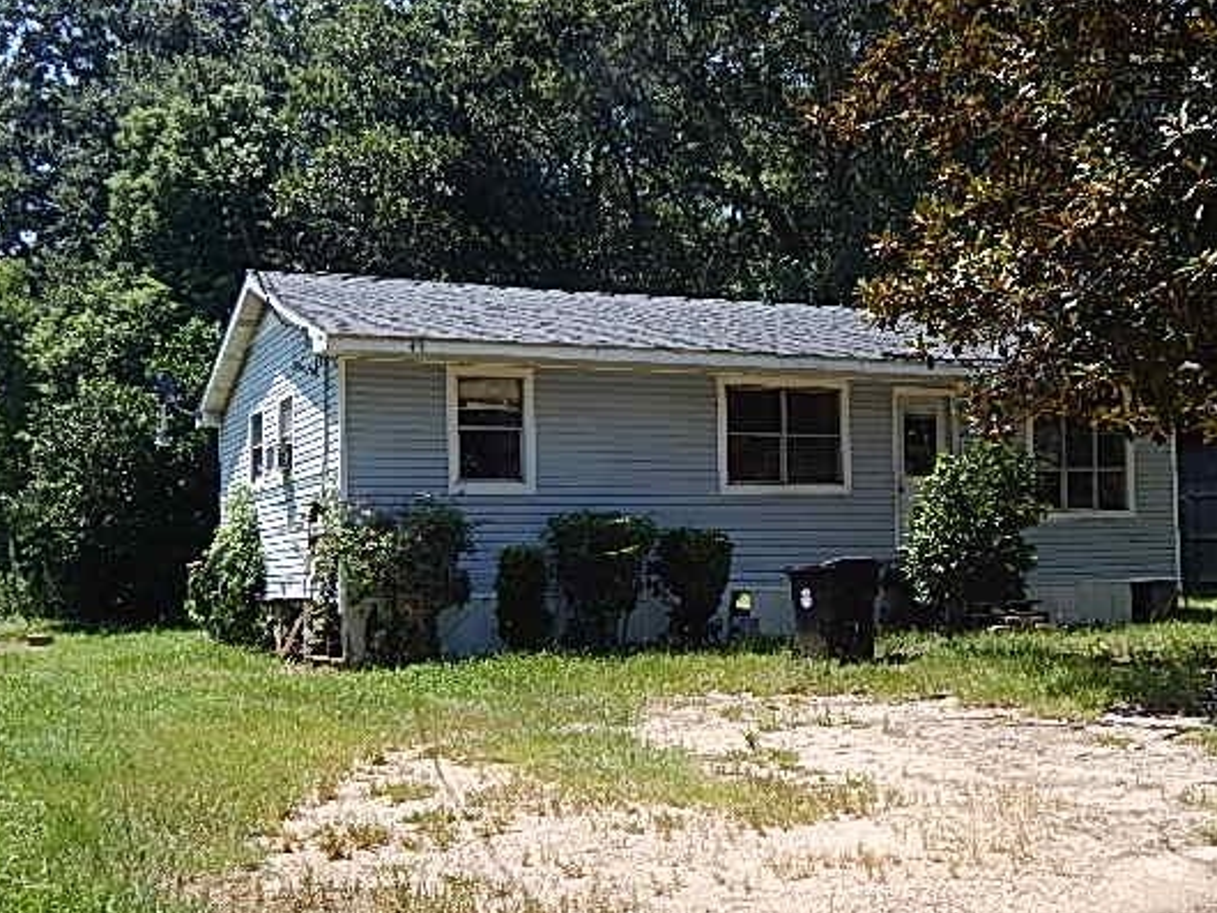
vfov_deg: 31.5
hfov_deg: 41.2
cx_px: 669
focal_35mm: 46
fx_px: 1618
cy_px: 527
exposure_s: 1/800
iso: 125
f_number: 3.4
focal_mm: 6.8
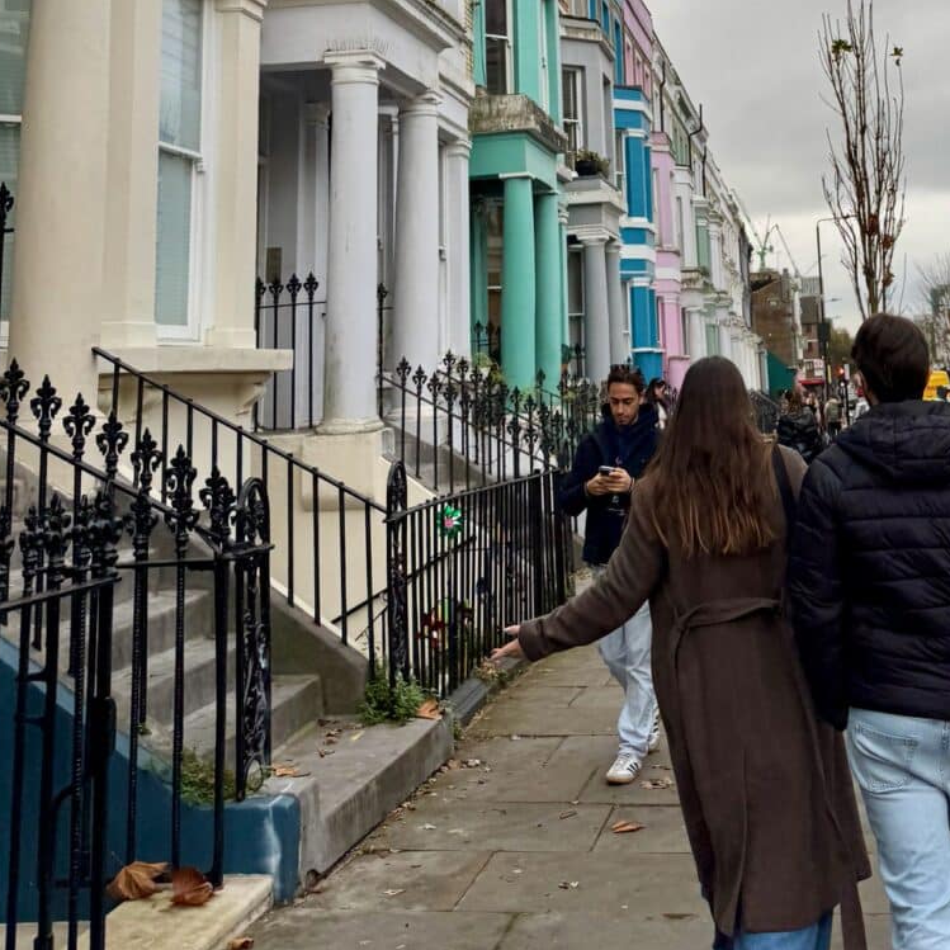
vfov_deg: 54.3
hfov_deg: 55.6
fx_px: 900
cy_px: 303
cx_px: 467
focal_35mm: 29
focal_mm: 6.76
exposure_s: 1/802
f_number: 1.78
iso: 80
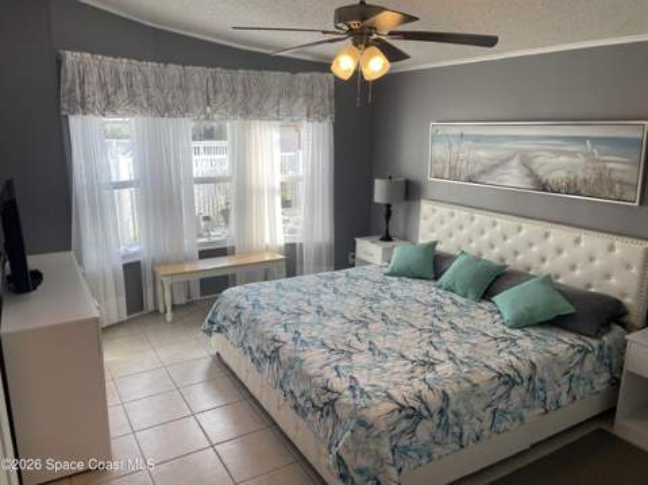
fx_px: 486
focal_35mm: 26
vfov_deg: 53.0
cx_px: 324
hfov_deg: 67.4
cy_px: 242
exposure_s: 1/196
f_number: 1.6
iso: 32
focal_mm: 4.2
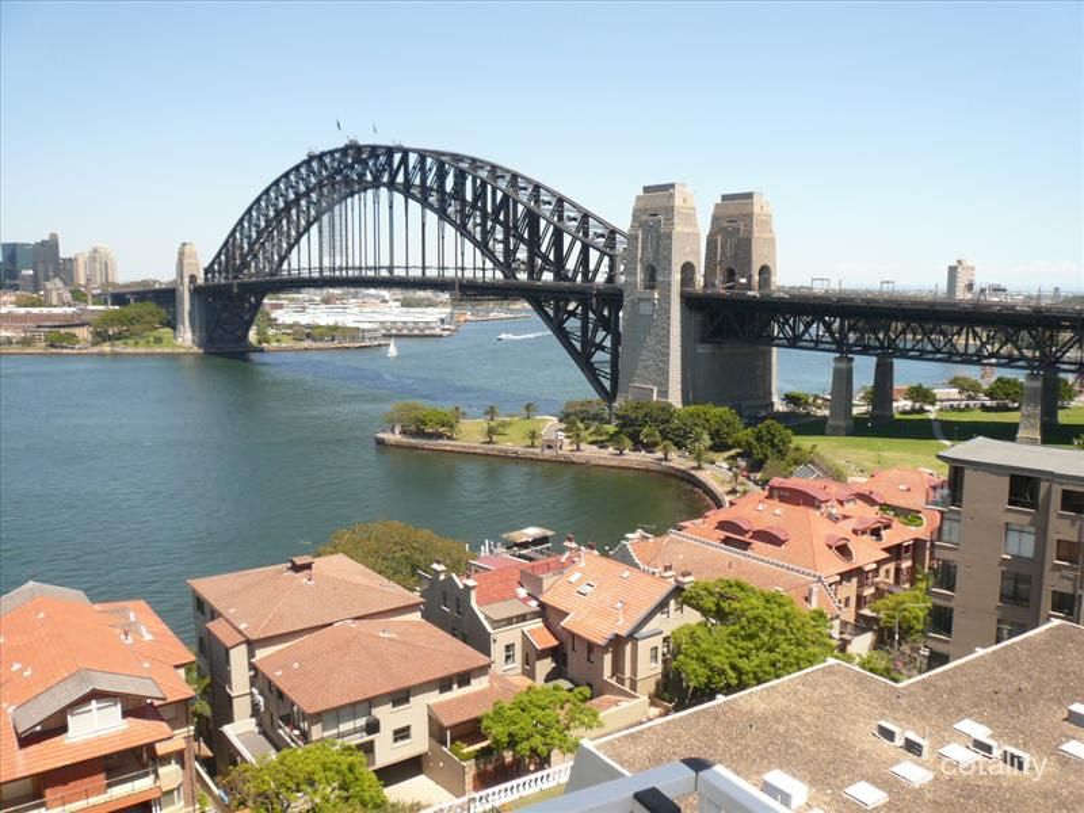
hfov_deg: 63.4
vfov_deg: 49.7
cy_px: 406
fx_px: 877
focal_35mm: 28
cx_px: 542
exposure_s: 1/160
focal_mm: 4.6
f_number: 8
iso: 100
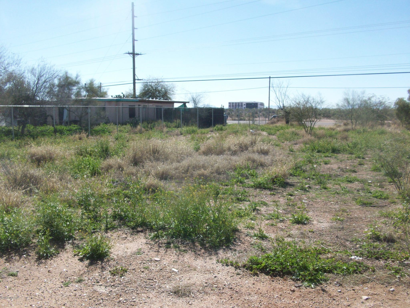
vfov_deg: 41.8
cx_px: 205
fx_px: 403
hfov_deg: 54.0
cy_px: 154
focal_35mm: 34
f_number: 5.5
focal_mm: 5.7
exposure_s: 1/286
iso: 64
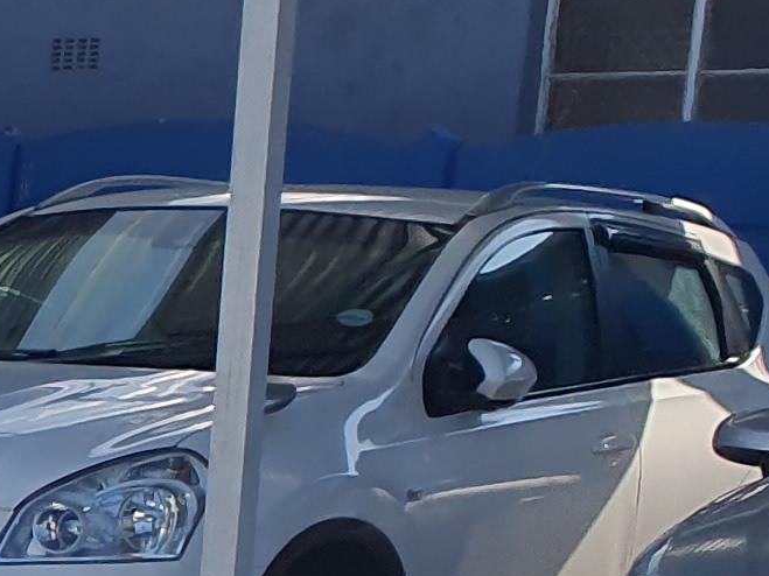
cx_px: -1137
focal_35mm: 159
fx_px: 3532
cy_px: 916
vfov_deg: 9.0
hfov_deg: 10.5
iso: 50
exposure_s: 1/1540
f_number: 2.4
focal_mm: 4.32
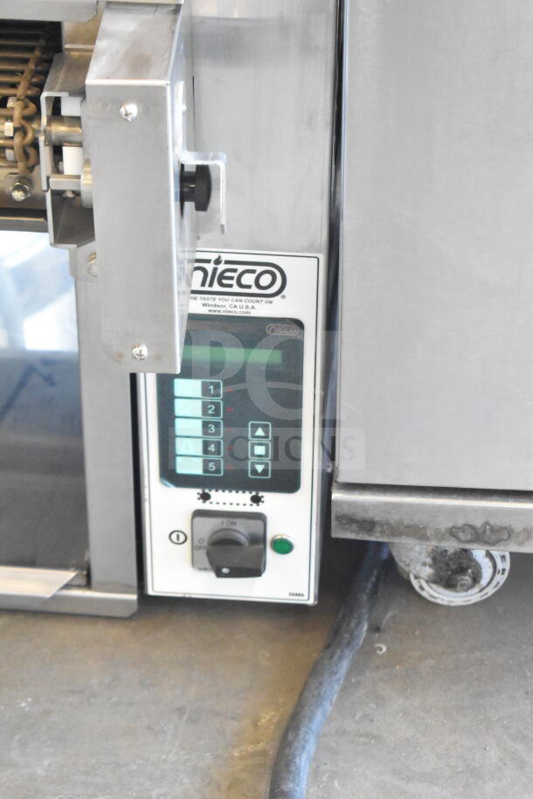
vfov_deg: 24.6
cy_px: 400
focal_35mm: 82
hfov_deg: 16.6
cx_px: 266
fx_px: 1831
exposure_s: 1/100
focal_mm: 55
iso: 10000
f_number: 5.6
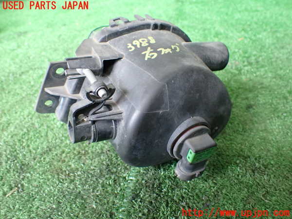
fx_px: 253
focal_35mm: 30
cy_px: 110
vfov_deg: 46.8
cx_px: 146
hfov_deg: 60.0
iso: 640
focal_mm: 5.4
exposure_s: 1/125
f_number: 2.3
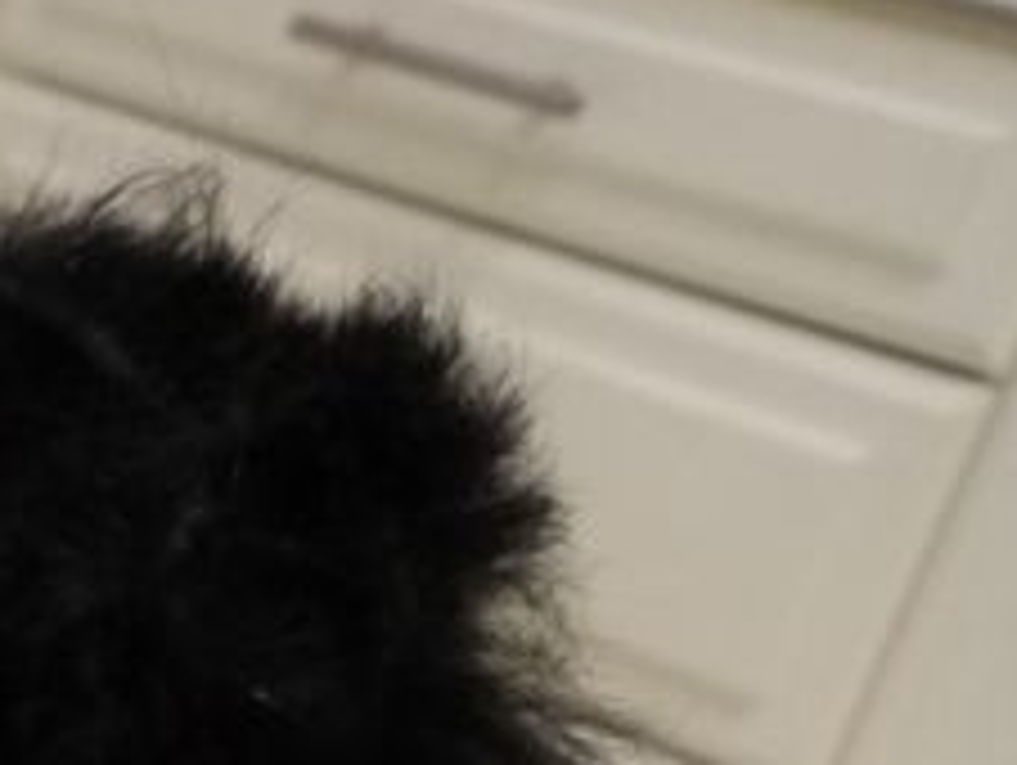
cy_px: 1660
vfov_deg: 11.3
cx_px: -1184
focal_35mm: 115
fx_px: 3382
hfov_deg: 13.8
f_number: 1.8
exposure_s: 1/33.3
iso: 151
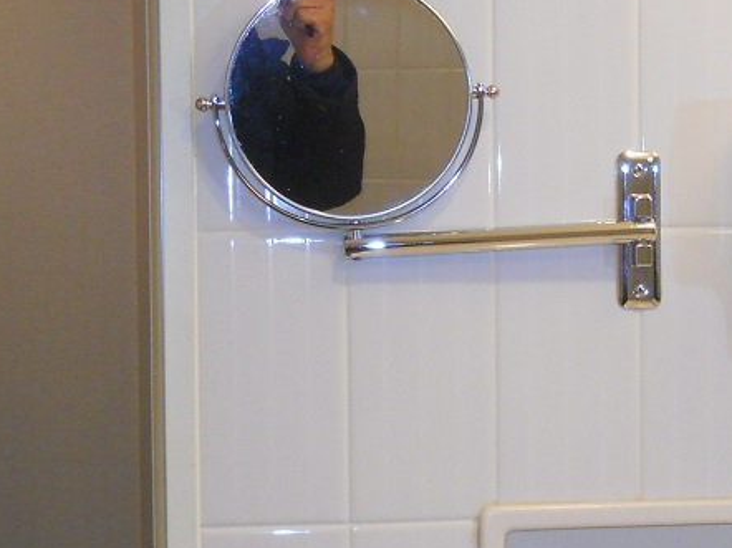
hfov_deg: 20.5
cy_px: 397
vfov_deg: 15.5
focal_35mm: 95
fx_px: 2008
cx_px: 568
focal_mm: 6.72
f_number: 3.1
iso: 320
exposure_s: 1/30
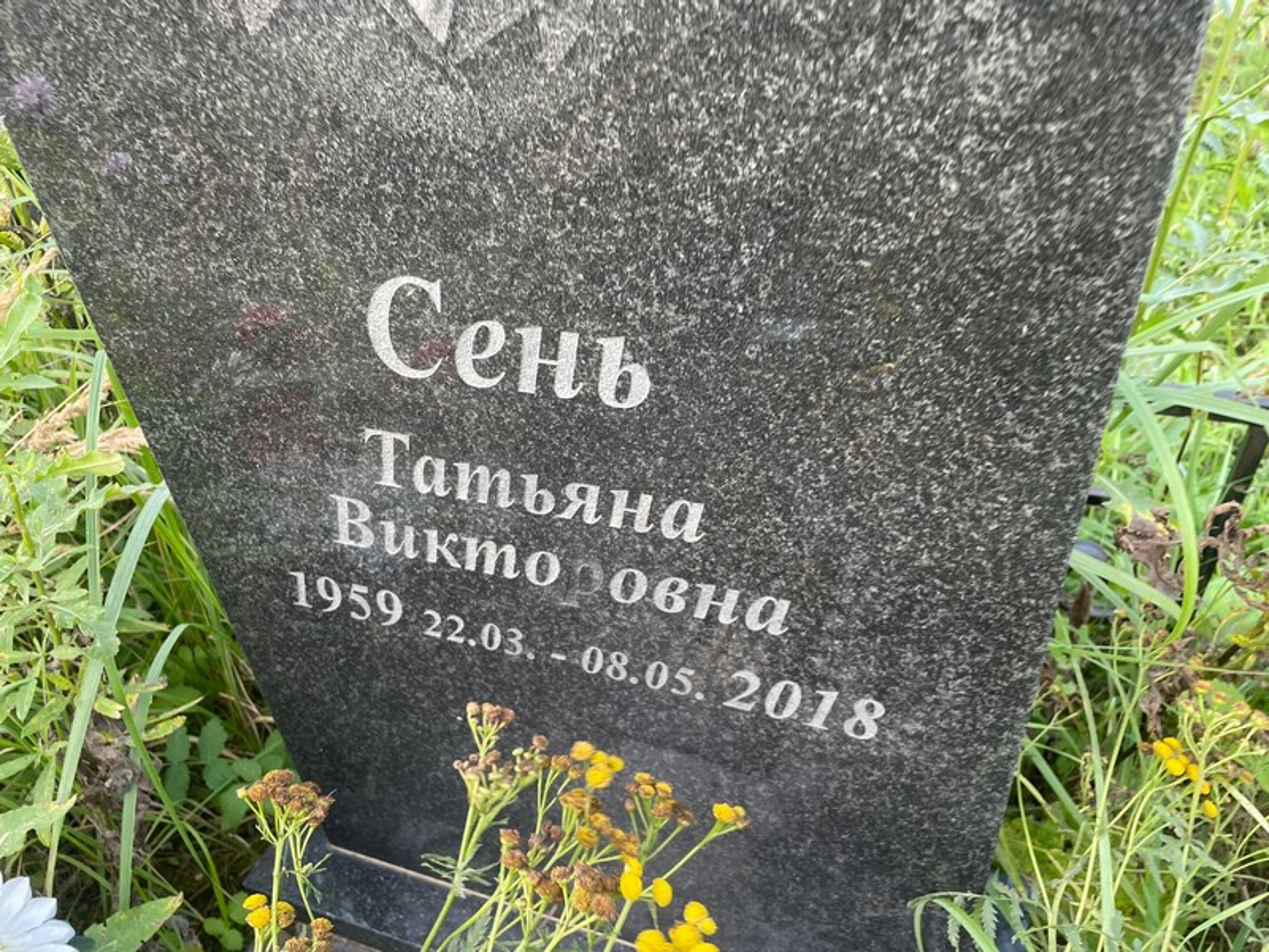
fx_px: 953
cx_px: 634
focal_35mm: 26
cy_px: 476
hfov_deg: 67.3
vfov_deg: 53.1
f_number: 1.6
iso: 64
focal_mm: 4.2
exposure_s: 1/121
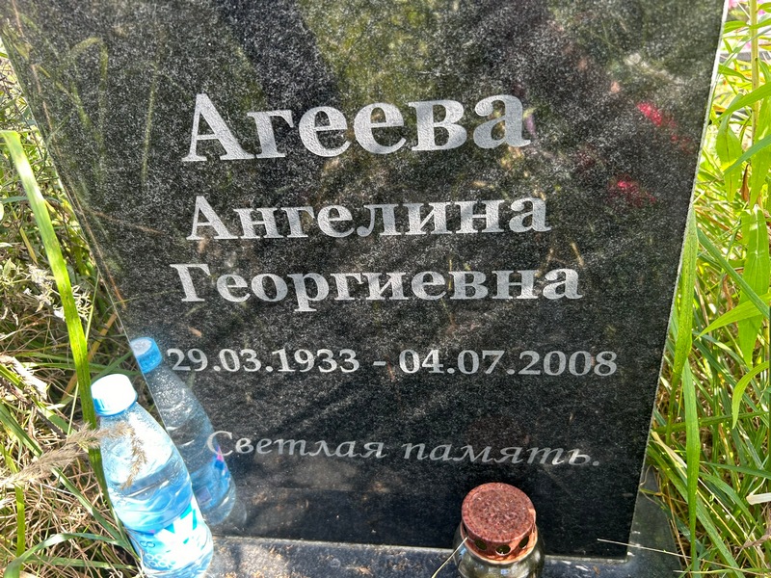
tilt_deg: -31.0
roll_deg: +8.3
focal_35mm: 26
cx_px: 386
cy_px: 289
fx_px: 579
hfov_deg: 67.3
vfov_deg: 53.1
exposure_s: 1/121
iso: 40
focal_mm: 5.7
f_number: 1.5
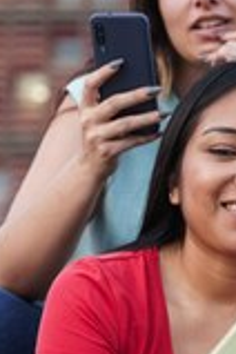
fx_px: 1819
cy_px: 244
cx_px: 265
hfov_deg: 7.4
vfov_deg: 11.1
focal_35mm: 185
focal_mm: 59
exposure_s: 1/160
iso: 640
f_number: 2.8
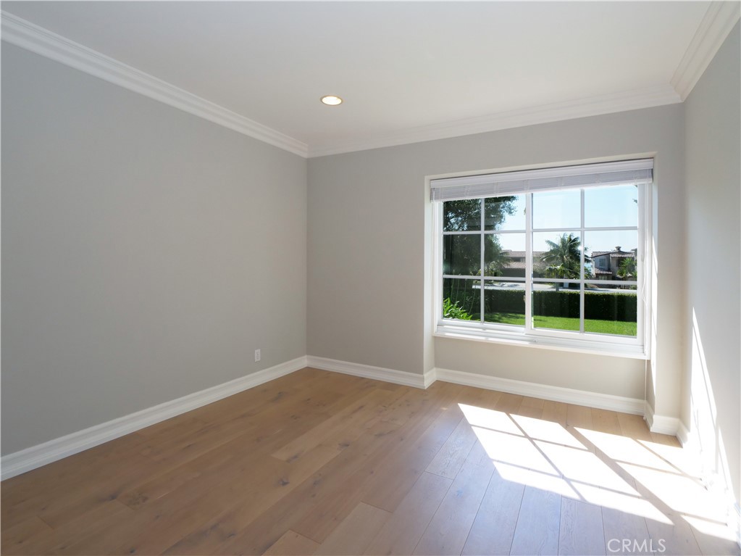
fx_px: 342
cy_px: 278
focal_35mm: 16
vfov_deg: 78.1
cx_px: 370
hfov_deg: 94.5
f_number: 8
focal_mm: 8
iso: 1250
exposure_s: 1/200
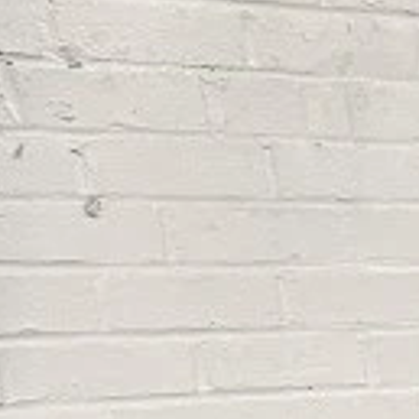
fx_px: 1725
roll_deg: +0.1
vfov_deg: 11.3
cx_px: 825
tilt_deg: -20.9
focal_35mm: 126
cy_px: 1033
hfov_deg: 12.3
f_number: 1.78
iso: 200
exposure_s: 1/60
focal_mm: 6.86
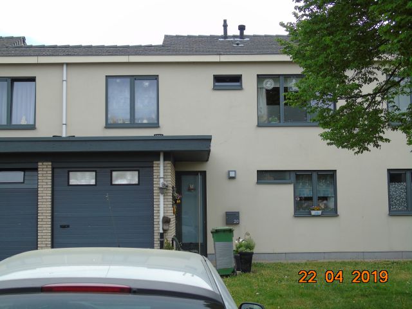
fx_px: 643
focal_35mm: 54
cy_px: 154
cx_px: 206
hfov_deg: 35.5
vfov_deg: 27.0
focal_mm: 9.6
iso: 80
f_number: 4.3
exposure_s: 1/125
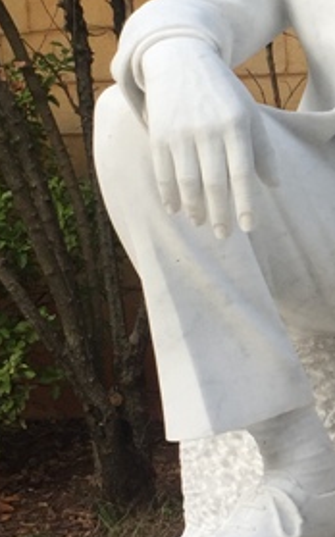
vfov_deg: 18.4
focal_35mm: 113
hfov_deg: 11.2
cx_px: 472
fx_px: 1653
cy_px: 208
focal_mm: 4.15
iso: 32
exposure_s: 1/100
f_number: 2.2
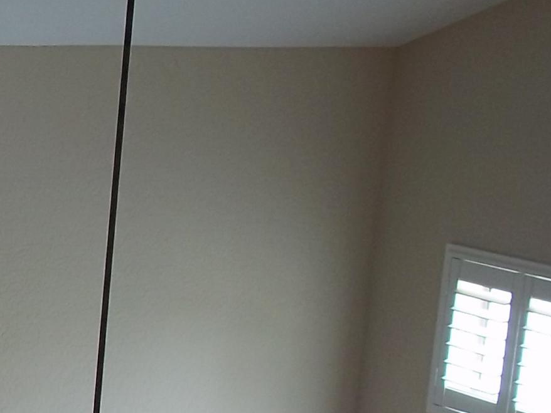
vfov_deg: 12.0
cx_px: -264
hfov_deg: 14.9
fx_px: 1958
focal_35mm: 123
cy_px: 331
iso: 80
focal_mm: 6.5
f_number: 3.1
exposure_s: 1/40
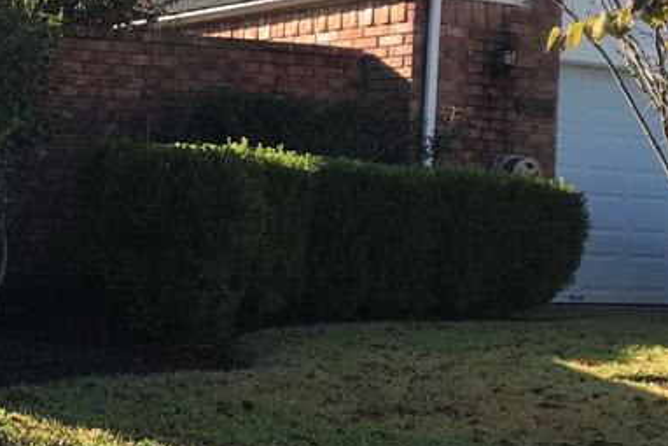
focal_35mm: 78
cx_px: -147
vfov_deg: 17.5
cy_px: 233
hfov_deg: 23.6
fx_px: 1448
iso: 20
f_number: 1.8
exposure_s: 1/948
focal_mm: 3.99
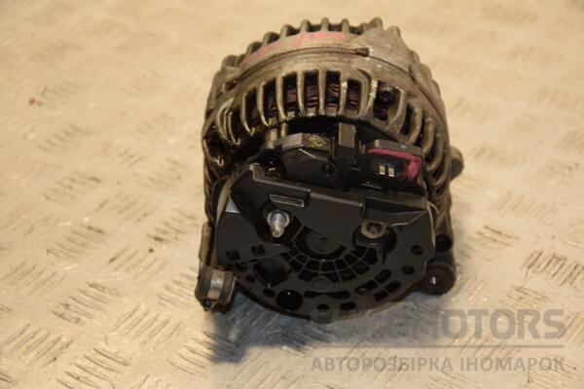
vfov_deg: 13.8
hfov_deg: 20.6
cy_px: 194
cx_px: 292
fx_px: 1606
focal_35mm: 99
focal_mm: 66
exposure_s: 1/125
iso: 800
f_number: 5.3
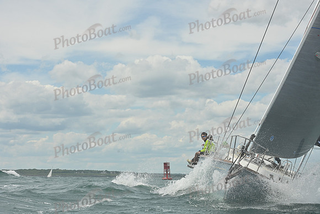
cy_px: 107
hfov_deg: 22.6
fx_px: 800
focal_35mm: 90
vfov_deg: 15.2
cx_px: 160
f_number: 11
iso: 320
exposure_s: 1/1250
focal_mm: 90
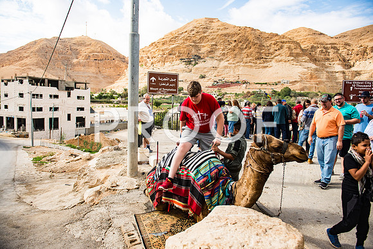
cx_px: 186
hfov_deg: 73.7
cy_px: 124
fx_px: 249
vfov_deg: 53.2
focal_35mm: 24
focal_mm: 24
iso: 200
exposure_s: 1/2500
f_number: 2.8
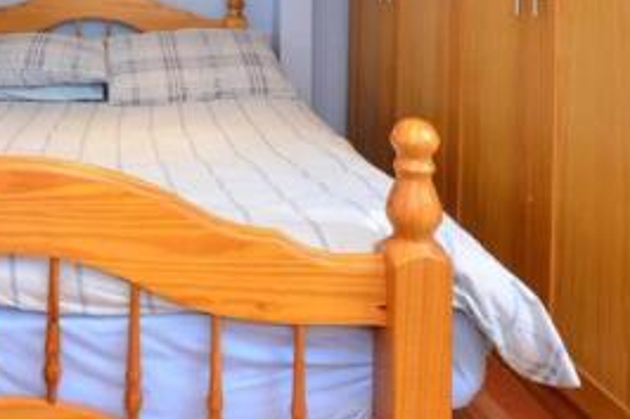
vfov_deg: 31.9
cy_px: -39
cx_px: 140
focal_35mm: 37
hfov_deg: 49.3
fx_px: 647
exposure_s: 1/3
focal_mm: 10
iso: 400
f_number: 14
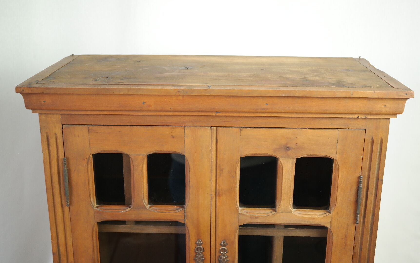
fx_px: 504
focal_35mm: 44
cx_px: 211
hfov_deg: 45.3
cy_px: 127
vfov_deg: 29.2
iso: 800
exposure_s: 1/30
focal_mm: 28
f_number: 6.3
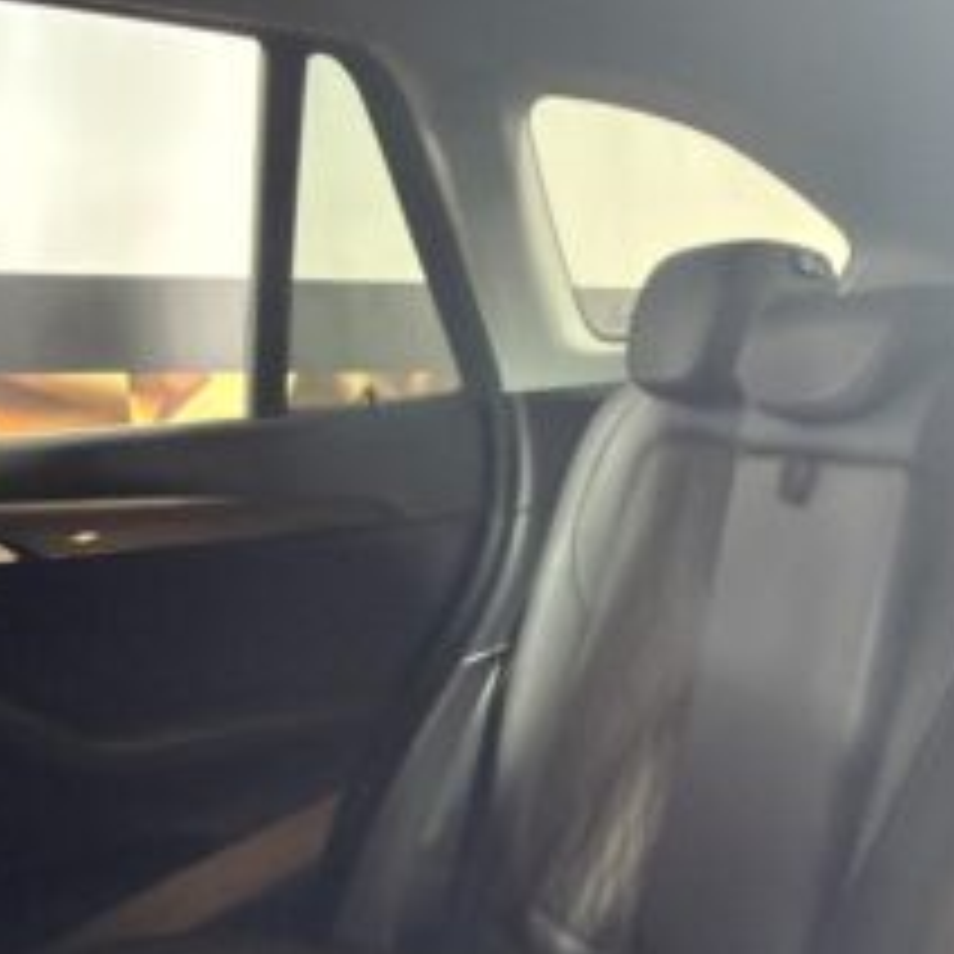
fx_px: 1528
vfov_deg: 31.1
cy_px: 1033
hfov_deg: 32.9
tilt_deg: -22.7
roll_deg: +0.2
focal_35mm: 49
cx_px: 864
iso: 500
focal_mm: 2.22
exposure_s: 1/17
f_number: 2.2
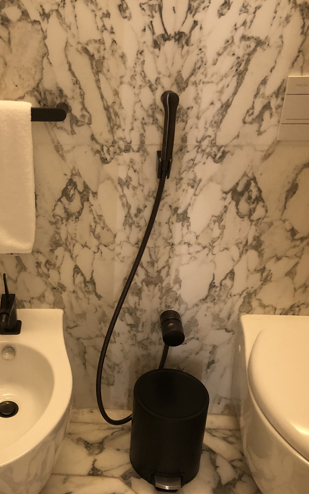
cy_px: 248
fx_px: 539
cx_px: 46
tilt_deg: -30.4
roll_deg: +0.5
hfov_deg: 30.9
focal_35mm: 40
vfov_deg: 49.3
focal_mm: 3.99
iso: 100
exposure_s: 1/14
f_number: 1.8
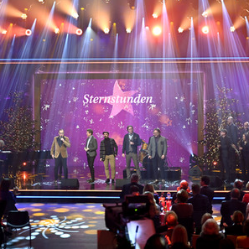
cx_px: 114
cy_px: 124
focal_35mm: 89
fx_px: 724
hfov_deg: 19.5
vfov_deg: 19.5
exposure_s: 1/160
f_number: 2.8
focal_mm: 69
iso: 400
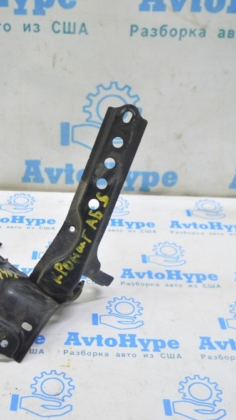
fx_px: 534
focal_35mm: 48
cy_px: 212
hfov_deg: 24.7
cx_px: 66
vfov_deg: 42.9
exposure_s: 1/40
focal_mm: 20
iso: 400
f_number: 3.8
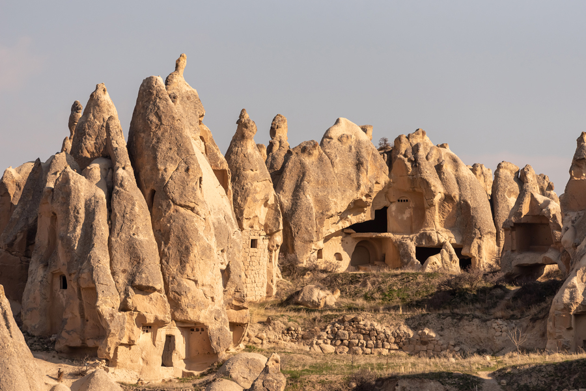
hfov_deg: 6.9
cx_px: 293
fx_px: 4885
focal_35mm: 300
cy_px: 196
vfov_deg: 4.6
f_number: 6.3
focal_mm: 300
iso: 400
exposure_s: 1/2500
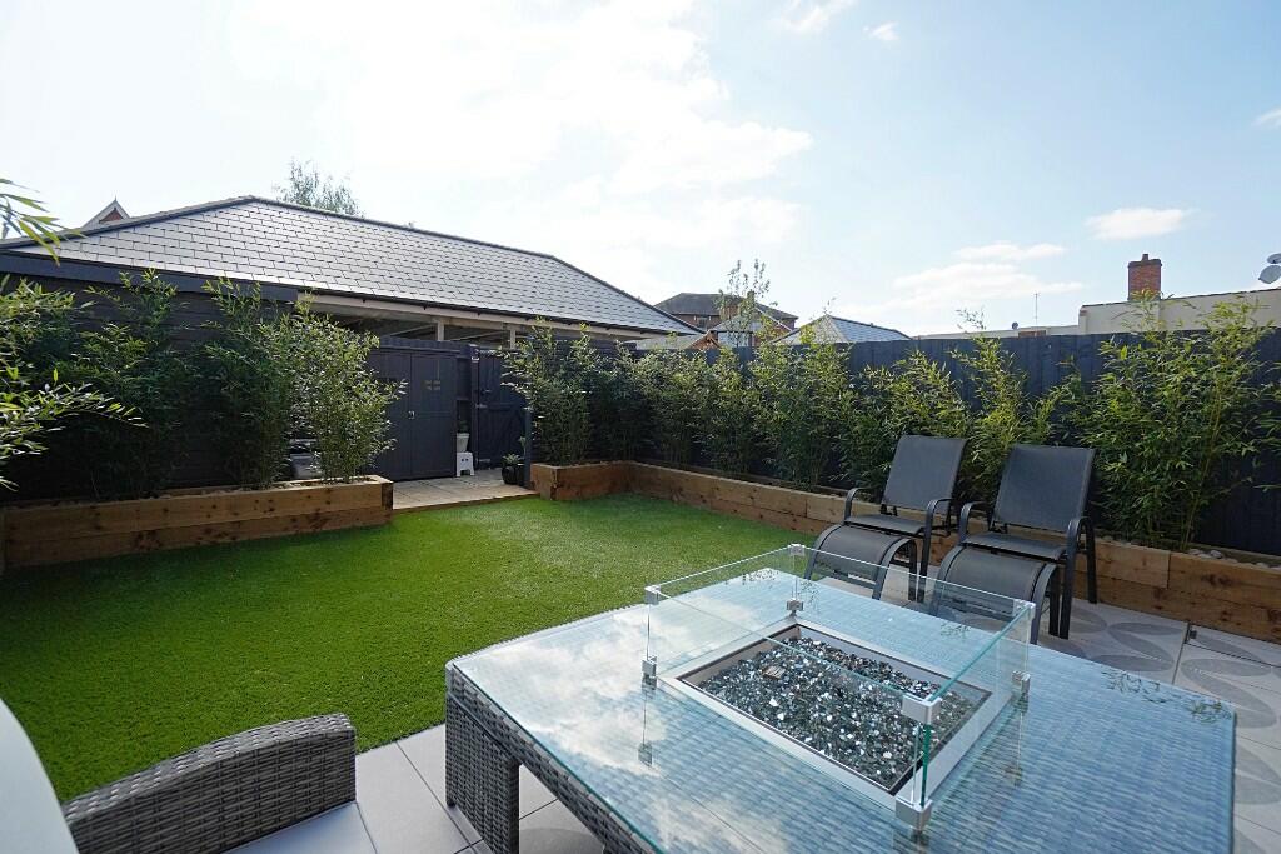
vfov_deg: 77.3
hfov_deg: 100.4
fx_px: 534
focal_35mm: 15
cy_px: 427
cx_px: 640
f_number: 5.6
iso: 400
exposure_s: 1/1250
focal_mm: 10
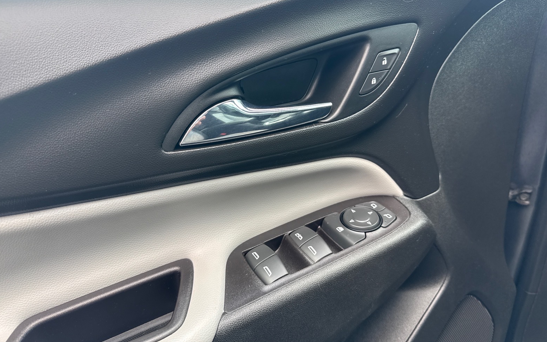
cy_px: 164
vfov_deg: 47.6
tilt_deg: -24.5
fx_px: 388
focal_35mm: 26
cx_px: 270
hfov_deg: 70.4
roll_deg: +6.6
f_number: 1.78
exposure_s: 1/169
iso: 100
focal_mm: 6.76
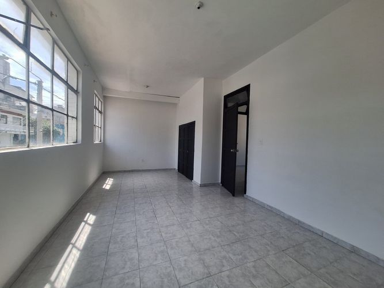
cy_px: 144
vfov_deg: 89.9
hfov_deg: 106.2
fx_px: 144
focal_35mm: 13
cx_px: 192
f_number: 2.2
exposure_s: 1/698
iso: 40
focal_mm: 1.74
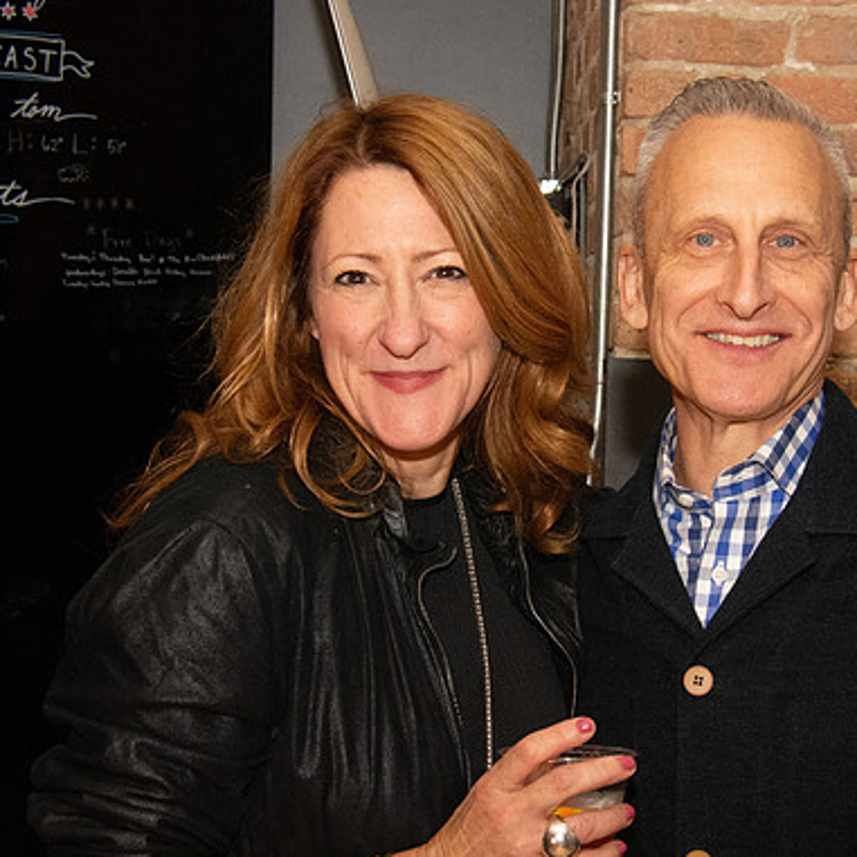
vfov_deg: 17.9
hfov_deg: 17.9
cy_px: 424
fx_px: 2717
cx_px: 565
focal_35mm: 97
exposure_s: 1/125
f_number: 11
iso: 5000
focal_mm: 50
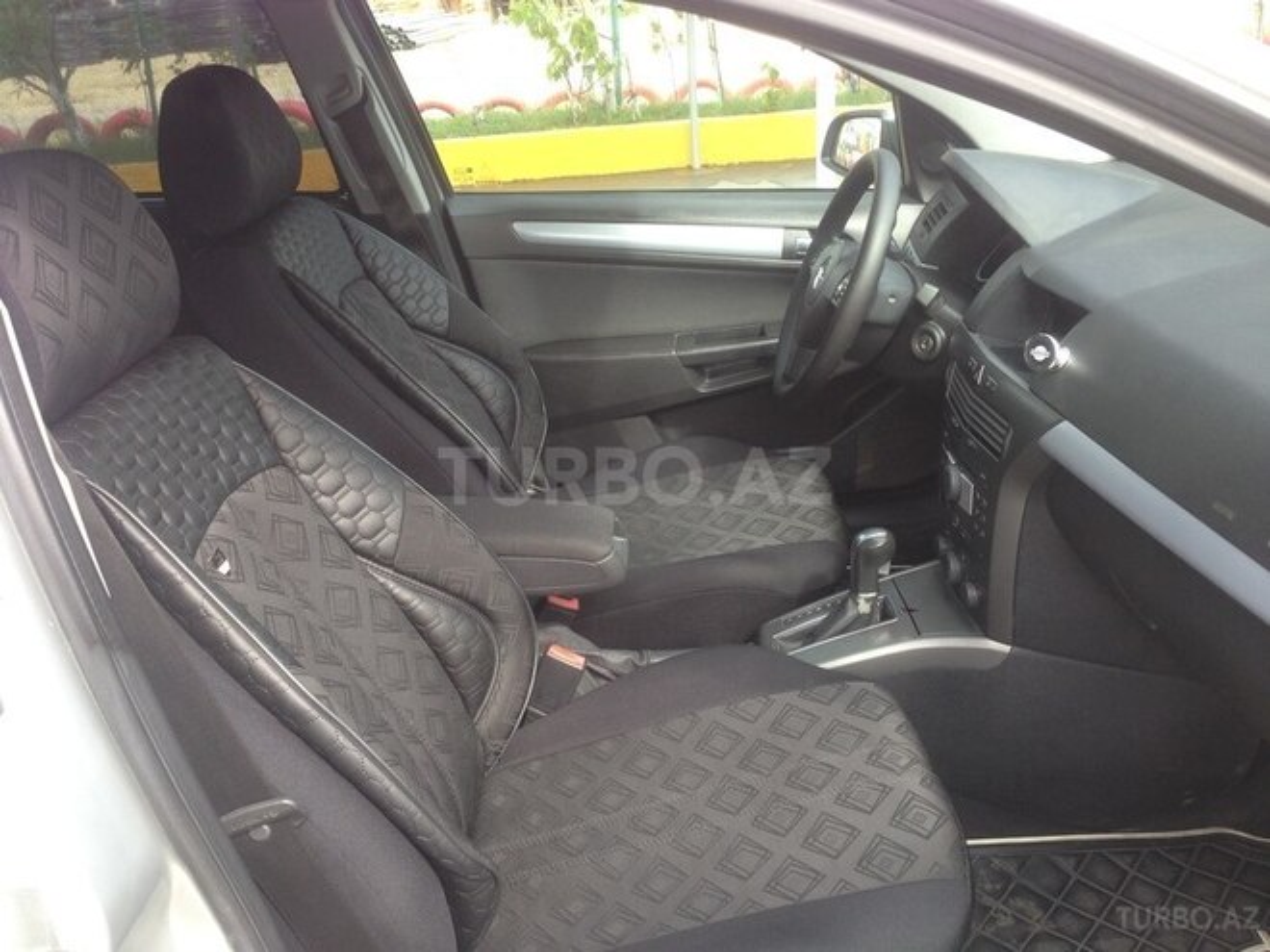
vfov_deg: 42.9
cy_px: 476
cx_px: 635
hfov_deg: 55.4
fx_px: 1211
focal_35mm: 33
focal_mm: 4.12
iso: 50
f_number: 2.4
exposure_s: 1/139
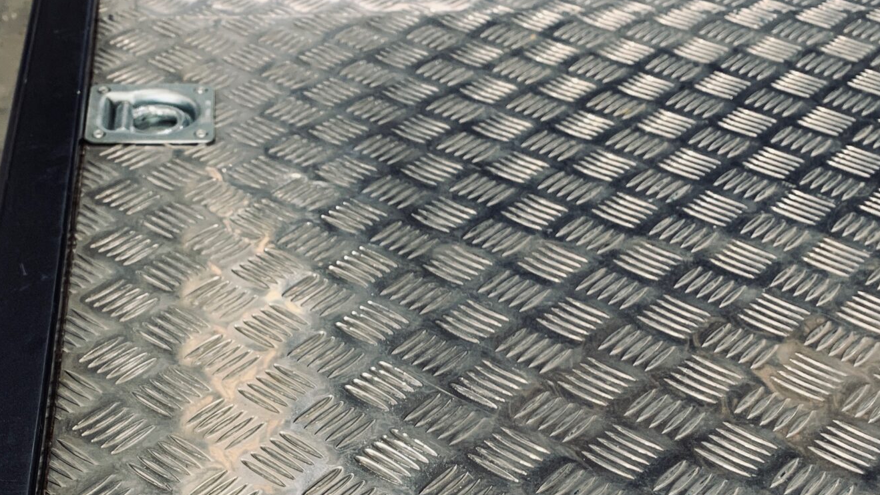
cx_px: 264
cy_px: 418
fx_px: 1284
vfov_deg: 21.5
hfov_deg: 37.3
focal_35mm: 55
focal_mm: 4.25
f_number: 1.8
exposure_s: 1/121
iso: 64
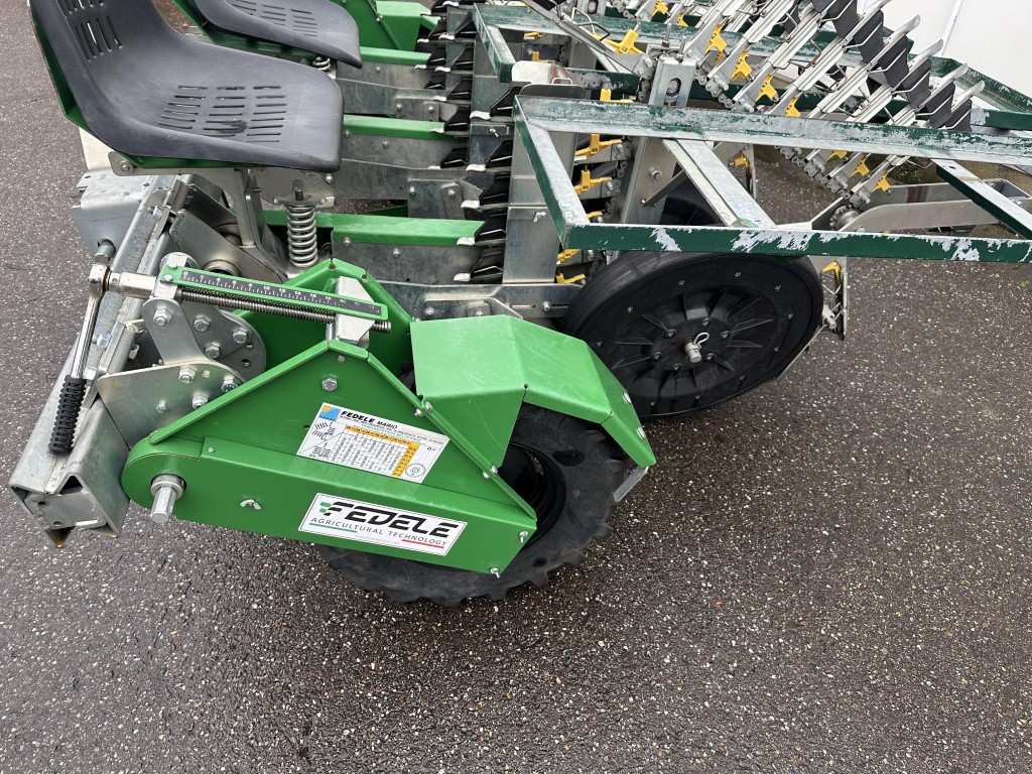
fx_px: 716
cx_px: 516
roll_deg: -0.2
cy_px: 387
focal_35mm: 24
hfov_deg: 71.6
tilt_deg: -41.5
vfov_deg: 56.8
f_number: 1.78
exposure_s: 1/235
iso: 64
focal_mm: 6.86
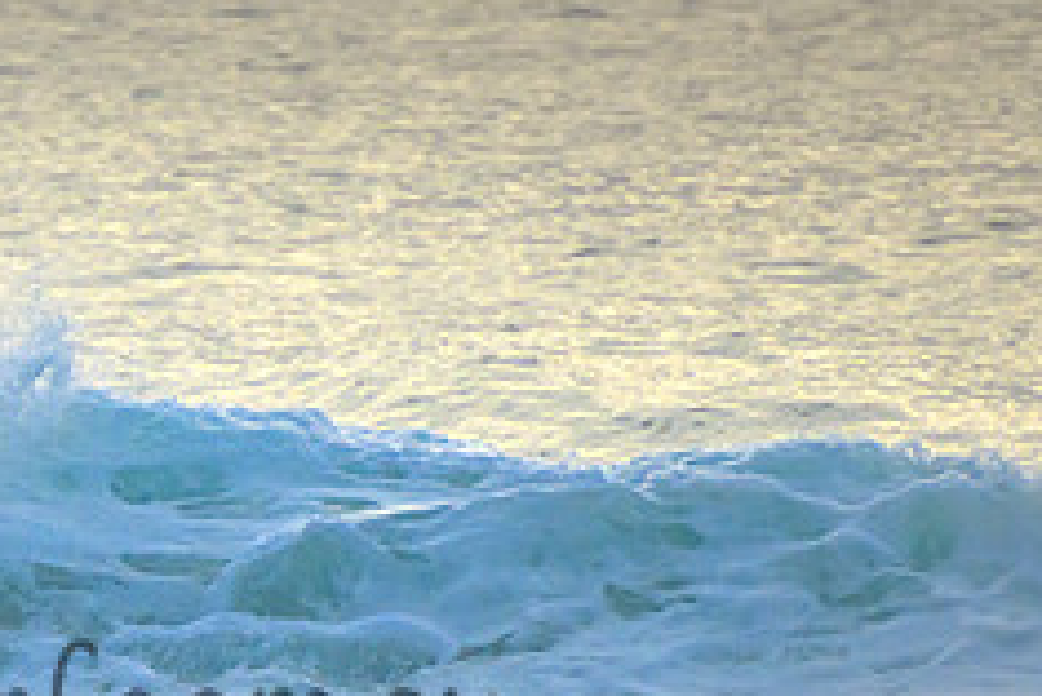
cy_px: 513
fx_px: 39329
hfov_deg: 1.5
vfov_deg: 1.0
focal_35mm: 1358
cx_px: -270
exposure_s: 1/2000
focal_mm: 400
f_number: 5.6
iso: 720
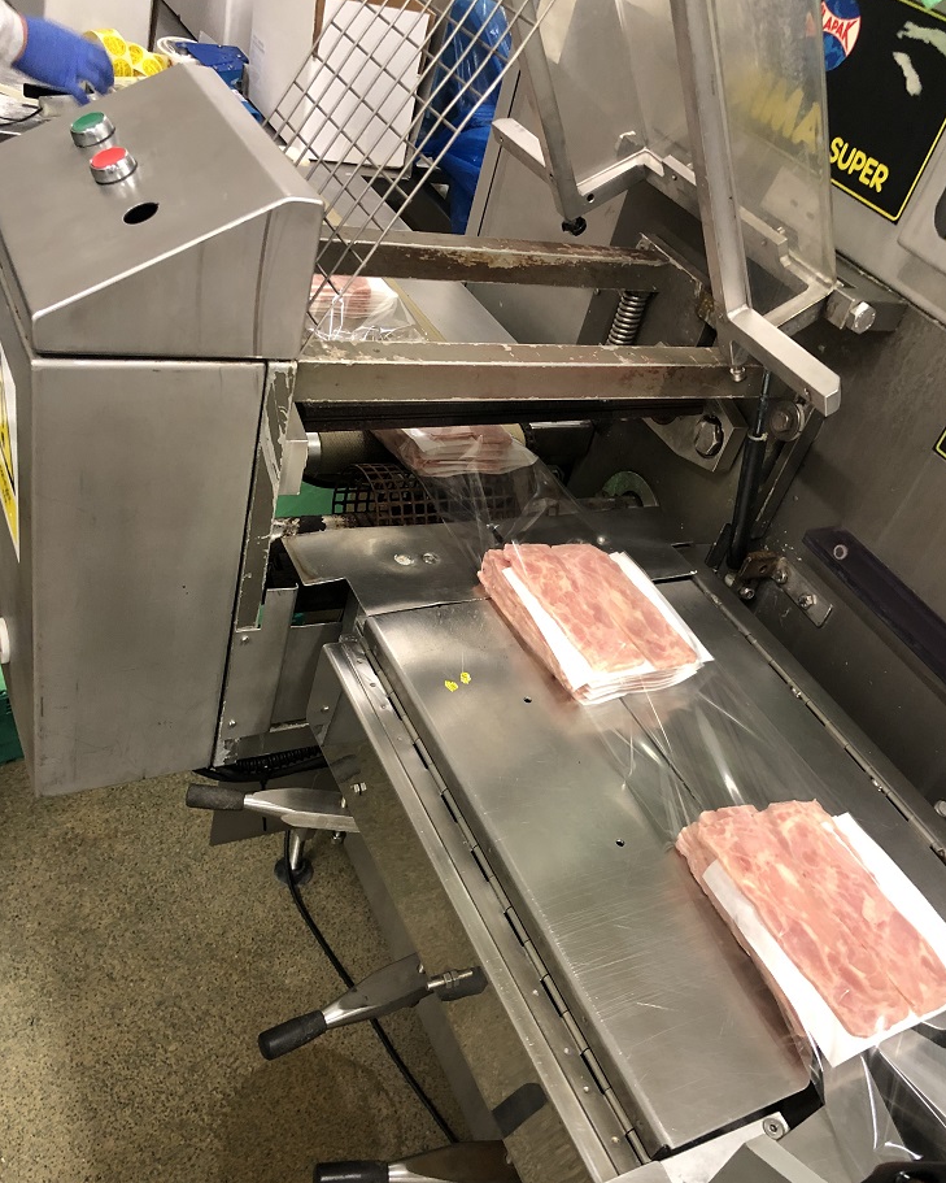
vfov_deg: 58.7
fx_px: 1050
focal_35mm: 30
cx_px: 476
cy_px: 636
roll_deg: -20.2
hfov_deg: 48.5
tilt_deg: -38.1
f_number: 1.8
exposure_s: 1/14
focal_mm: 4
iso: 100
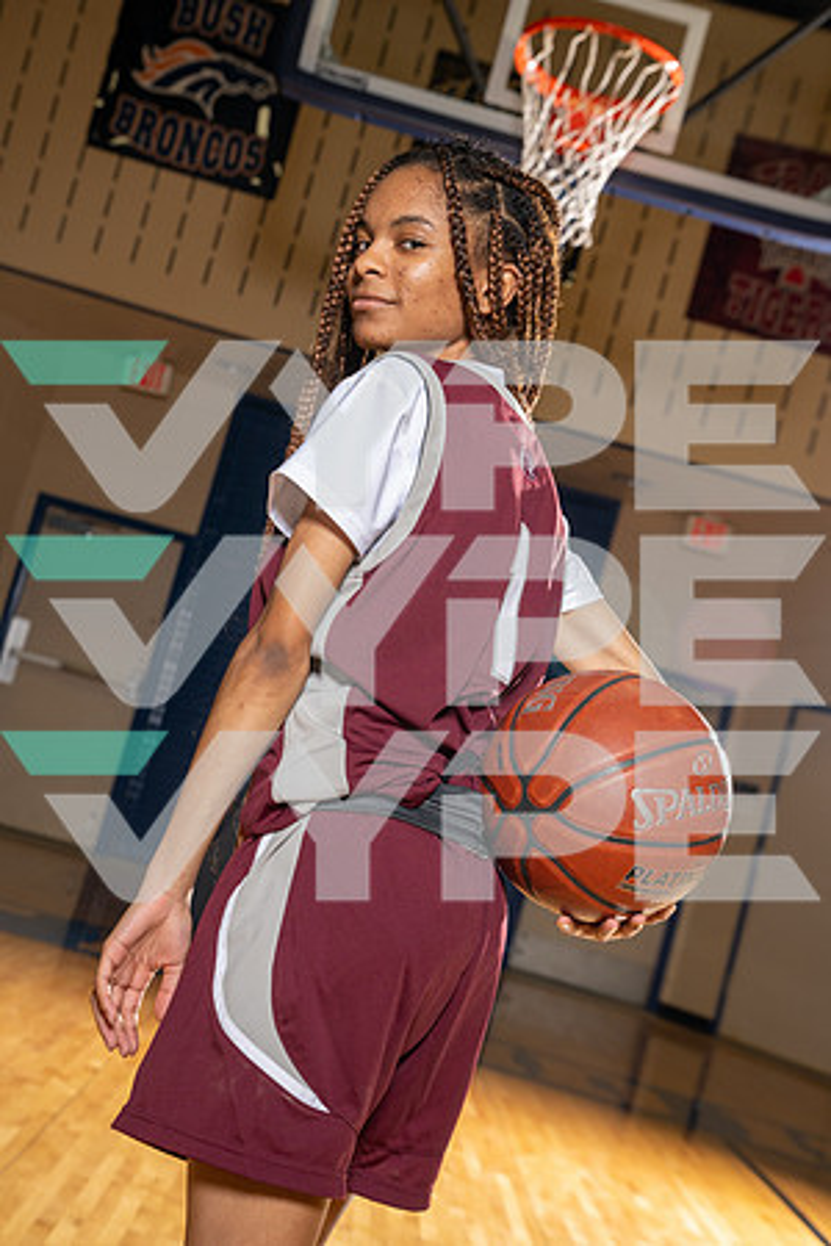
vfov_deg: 38.2
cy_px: 623
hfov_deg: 26.0
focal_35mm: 52
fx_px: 1800
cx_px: 416
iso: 640
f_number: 5.6
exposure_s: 1/250
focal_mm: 52
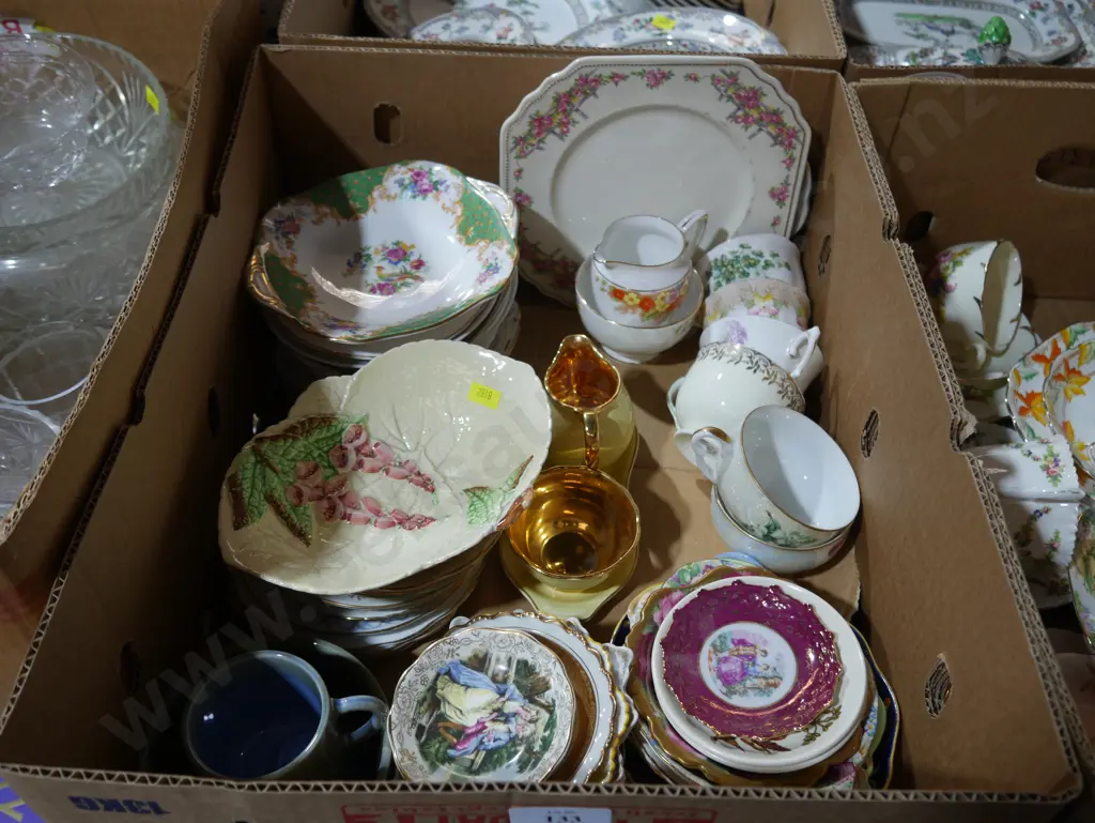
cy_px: 412
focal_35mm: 32
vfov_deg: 44.2
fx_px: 1013
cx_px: 548
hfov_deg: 56.8
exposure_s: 1/60
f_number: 3.6
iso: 250
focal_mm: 16
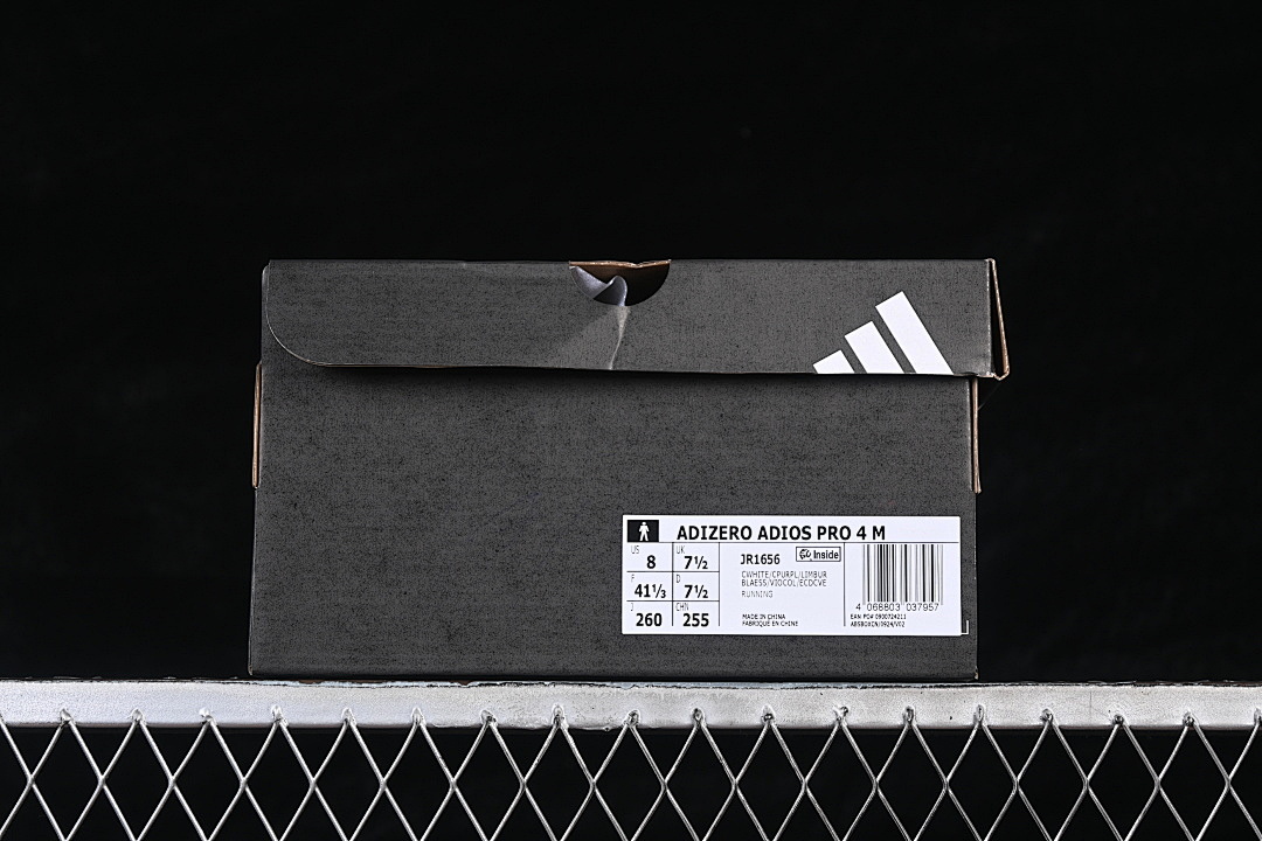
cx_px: 631
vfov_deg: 18.2
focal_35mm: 75
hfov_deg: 27.0
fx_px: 2629
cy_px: 420
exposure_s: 1/60
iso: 160
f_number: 6.3
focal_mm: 50
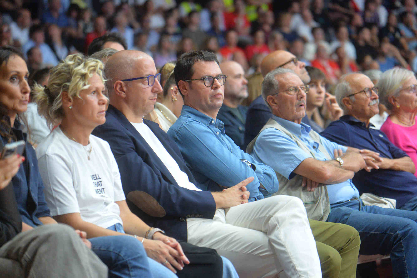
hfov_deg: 15.2
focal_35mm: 135
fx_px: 1562
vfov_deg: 10.1
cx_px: 208
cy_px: 139
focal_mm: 135
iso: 6400
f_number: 4
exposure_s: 1/200
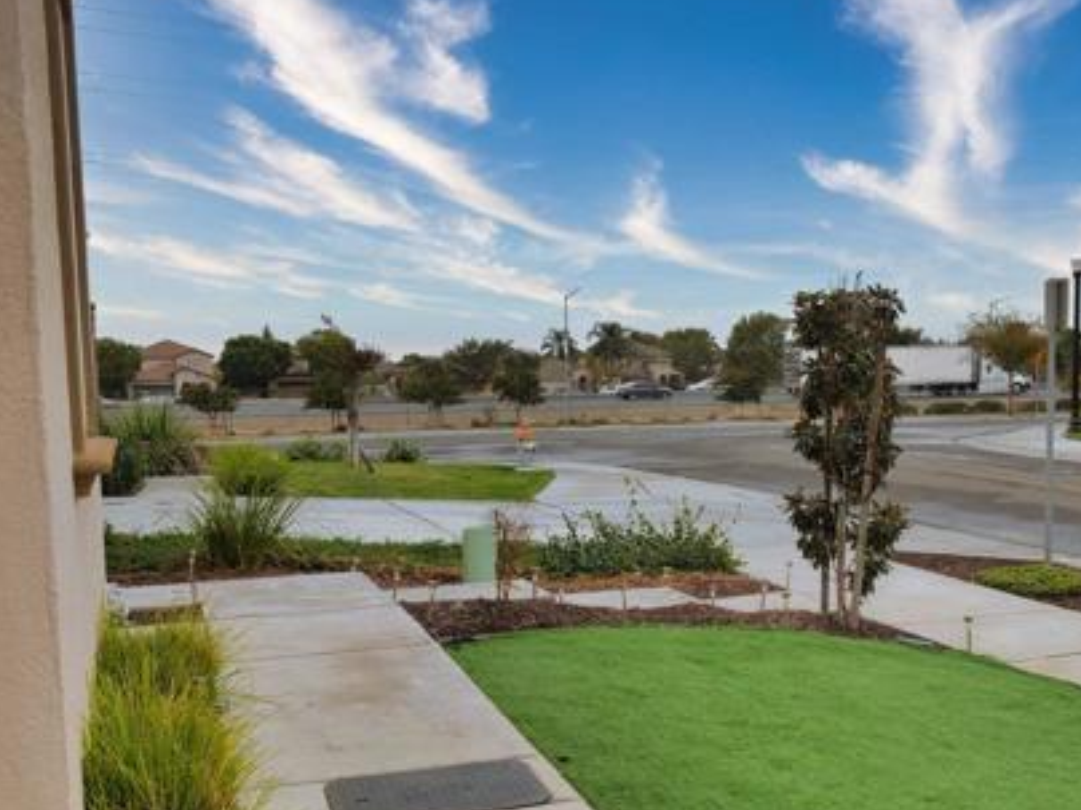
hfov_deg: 47.9
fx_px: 1187
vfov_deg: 37.4
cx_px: 749
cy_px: 524
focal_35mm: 38
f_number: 7.1
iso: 250
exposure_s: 1/640
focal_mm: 12
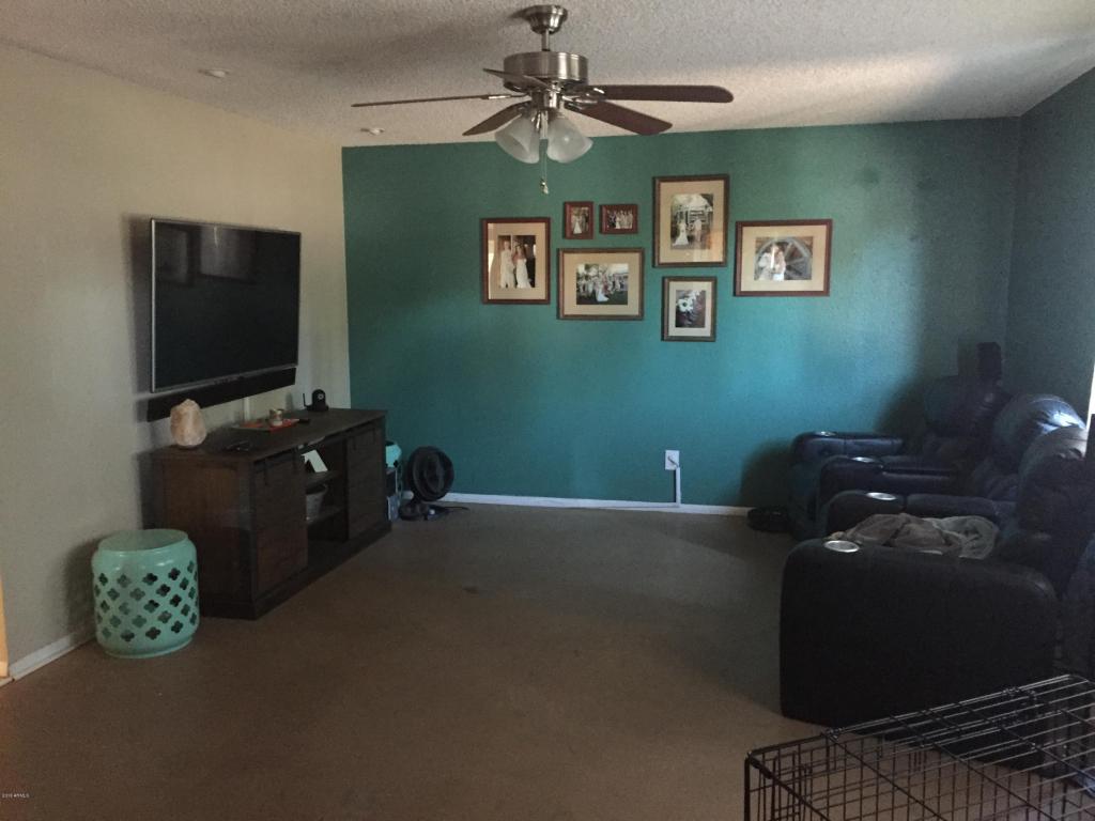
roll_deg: -0.6
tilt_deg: -7.7
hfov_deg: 61.7
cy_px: 410
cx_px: 548
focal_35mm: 29
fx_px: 917
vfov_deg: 48.2
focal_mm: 4.15
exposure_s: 1/15
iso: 500
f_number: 2.2
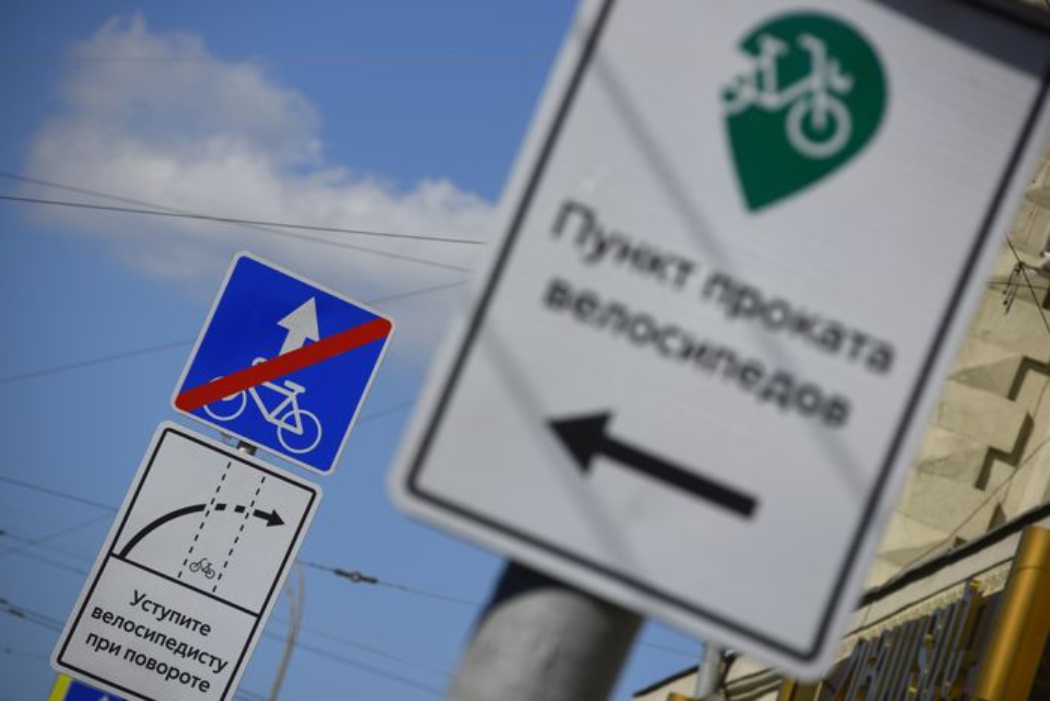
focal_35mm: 185
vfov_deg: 7.4
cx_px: 525
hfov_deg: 11.1
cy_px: 350
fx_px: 5398
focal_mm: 185
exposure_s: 1/320
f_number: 5.6
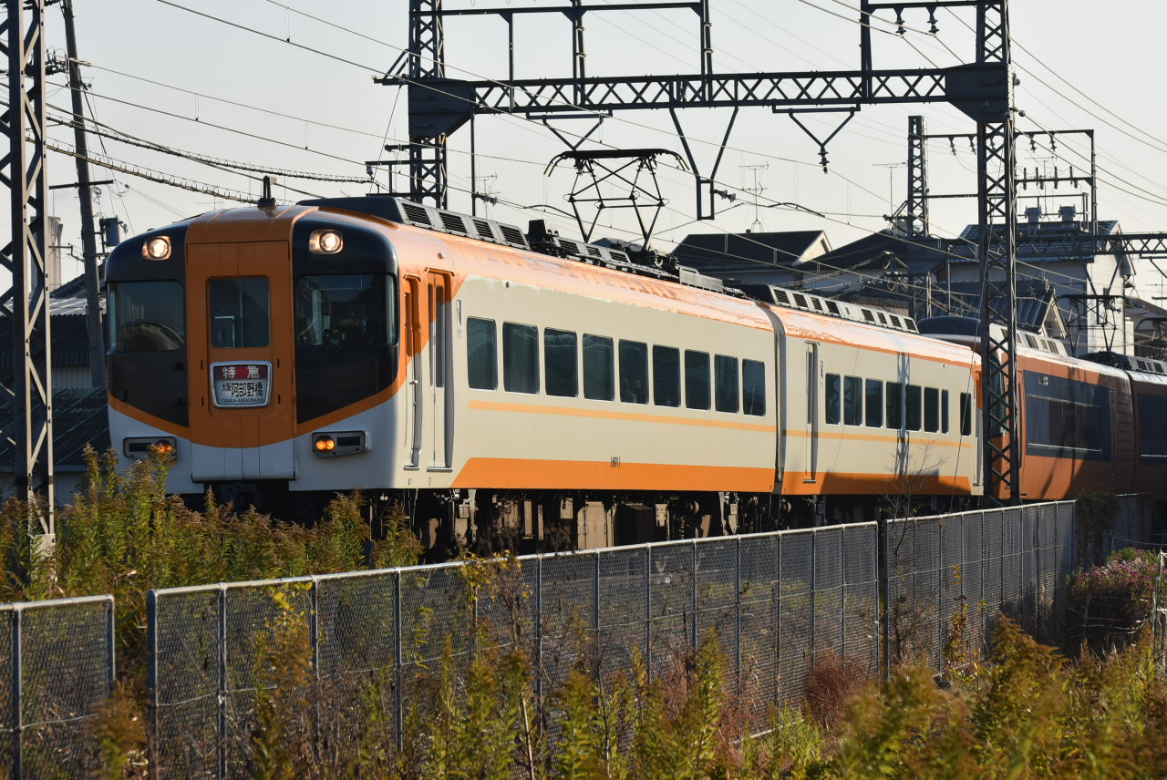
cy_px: 390
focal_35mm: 158
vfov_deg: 8.7
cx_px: 584
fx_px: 5110
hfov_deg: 13.0
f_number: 5.6
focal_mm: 105
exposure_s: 1/1600
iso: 400
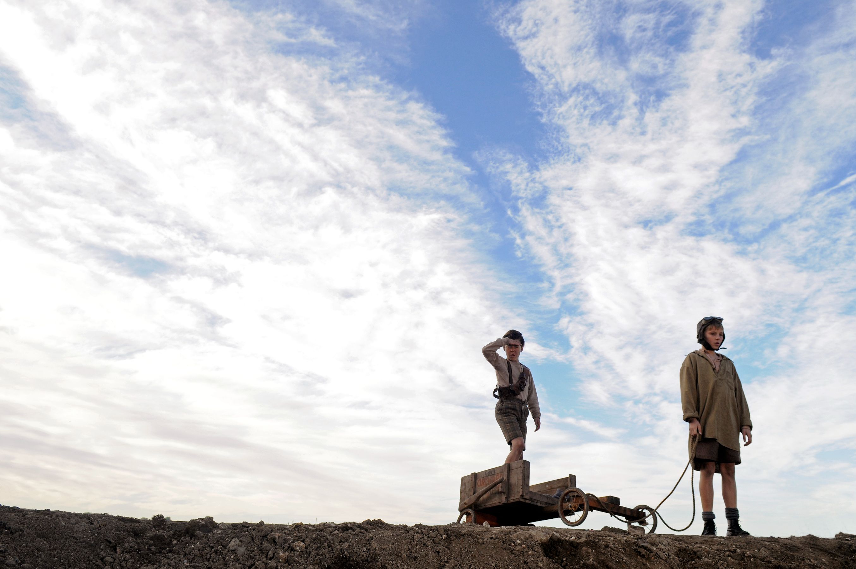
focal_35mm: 26
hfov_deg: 70.5
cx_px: 428
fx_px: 606
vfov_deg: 50.3
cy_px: 284
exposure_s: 1/400
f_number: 6.3
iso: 400
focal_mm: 17
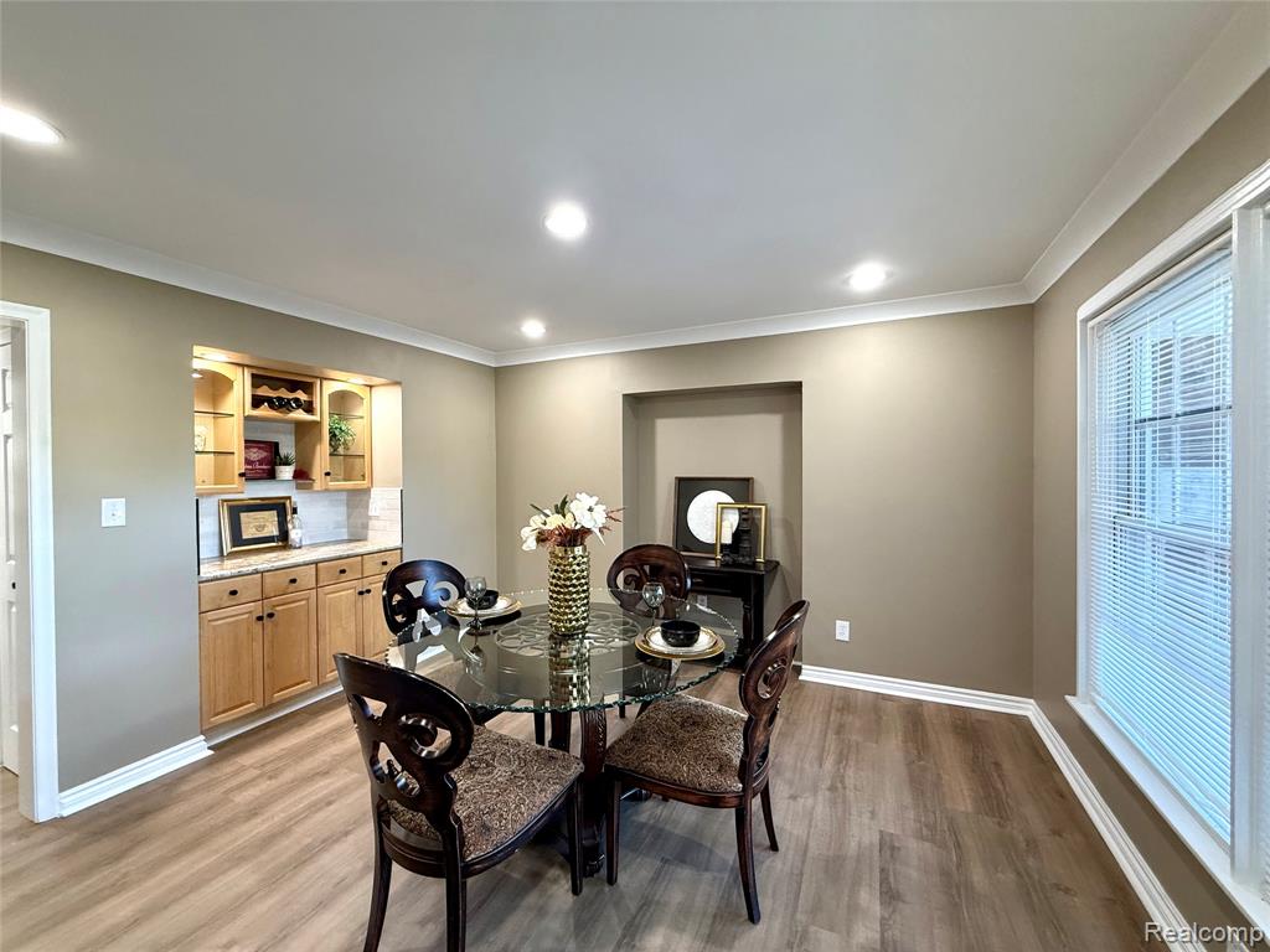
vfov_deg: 85.7
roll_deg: +0.0
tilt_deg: -0.8
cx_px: 635
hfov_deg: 102.1
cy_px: 476
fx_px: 514
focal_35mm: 14
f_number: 2.2
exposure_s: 1/60
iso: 250
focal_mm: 2.22
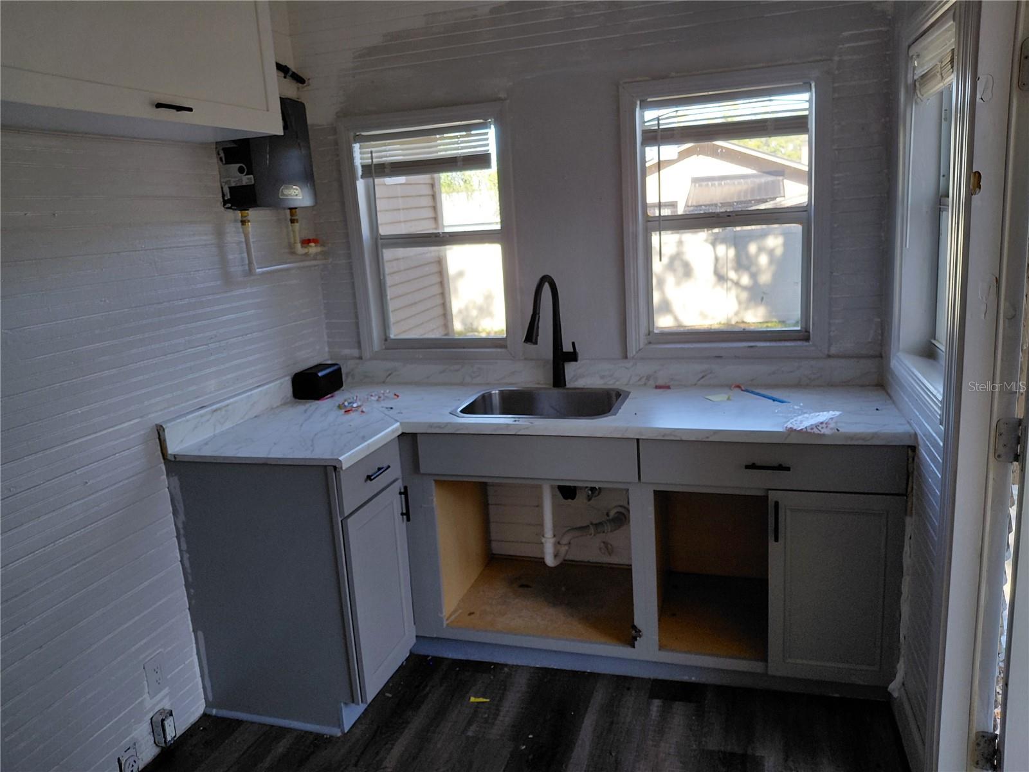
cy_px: 386
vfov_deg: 54.9
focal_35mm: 25
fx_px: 743
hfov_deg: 69.4
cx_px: 514
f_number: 1.8
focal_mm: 4.69
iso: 80
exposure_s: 1/120
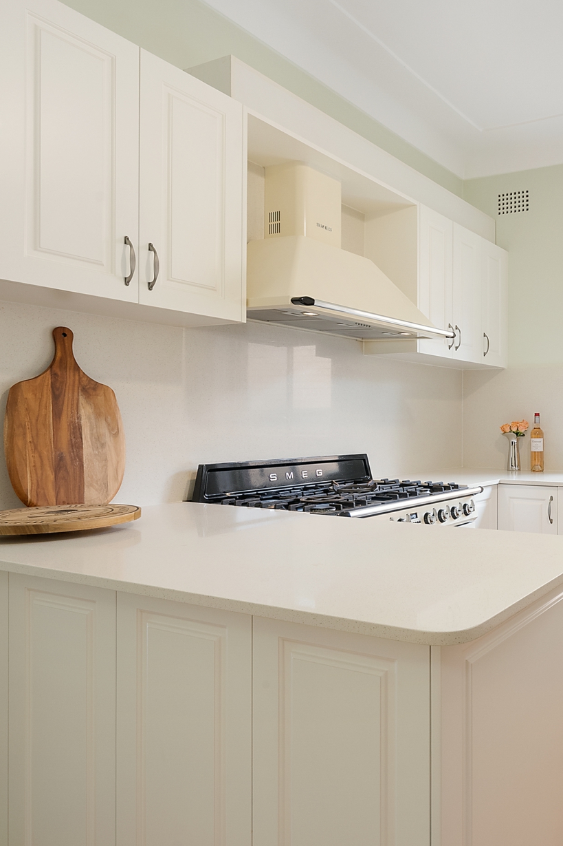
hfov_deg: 44.1
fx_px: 587
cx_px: 558
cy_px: 416
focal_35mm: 25
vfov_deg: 71.5
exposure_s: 1/60
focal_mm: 16
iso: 400
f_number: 11
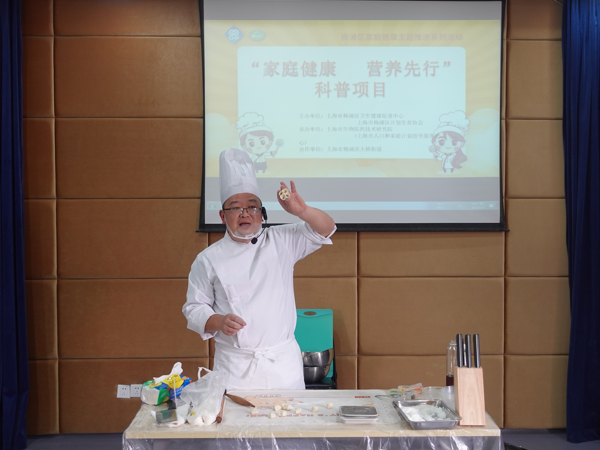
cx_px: 308
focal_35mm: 45
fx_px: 780
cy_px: 225
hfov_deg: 42.1
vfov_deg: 32.2
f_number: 2.8
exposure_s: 1/60
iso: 320
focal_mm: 15.46
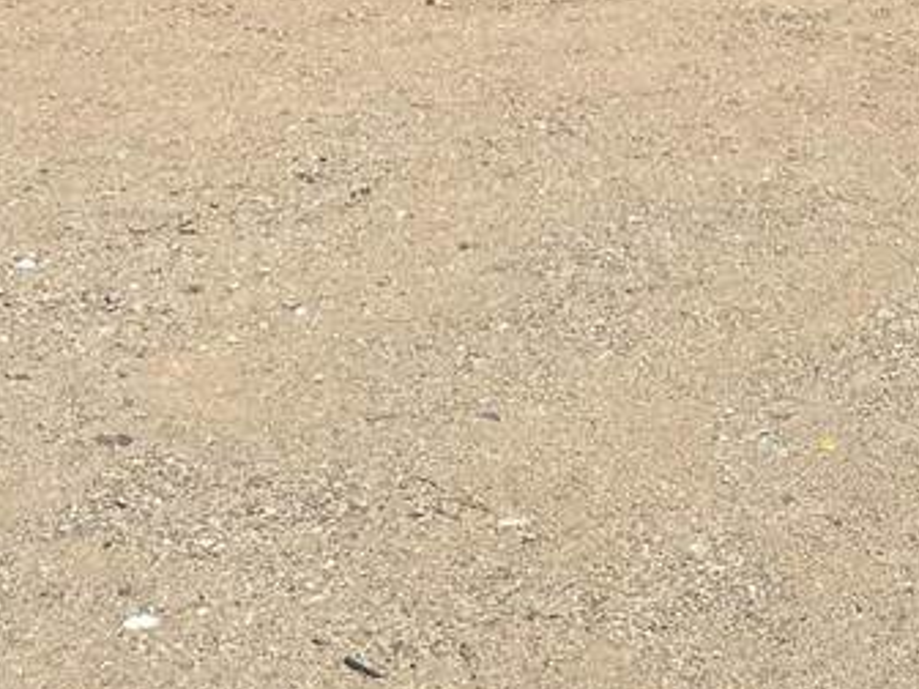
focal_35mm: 99
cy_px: -541
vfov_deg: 13.5
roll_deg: -0.9
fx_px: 2628
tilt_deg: -2.2
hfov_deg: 19.8
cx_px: 585
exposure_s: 1/7353
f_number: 1.6
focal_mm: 5.1
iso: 50
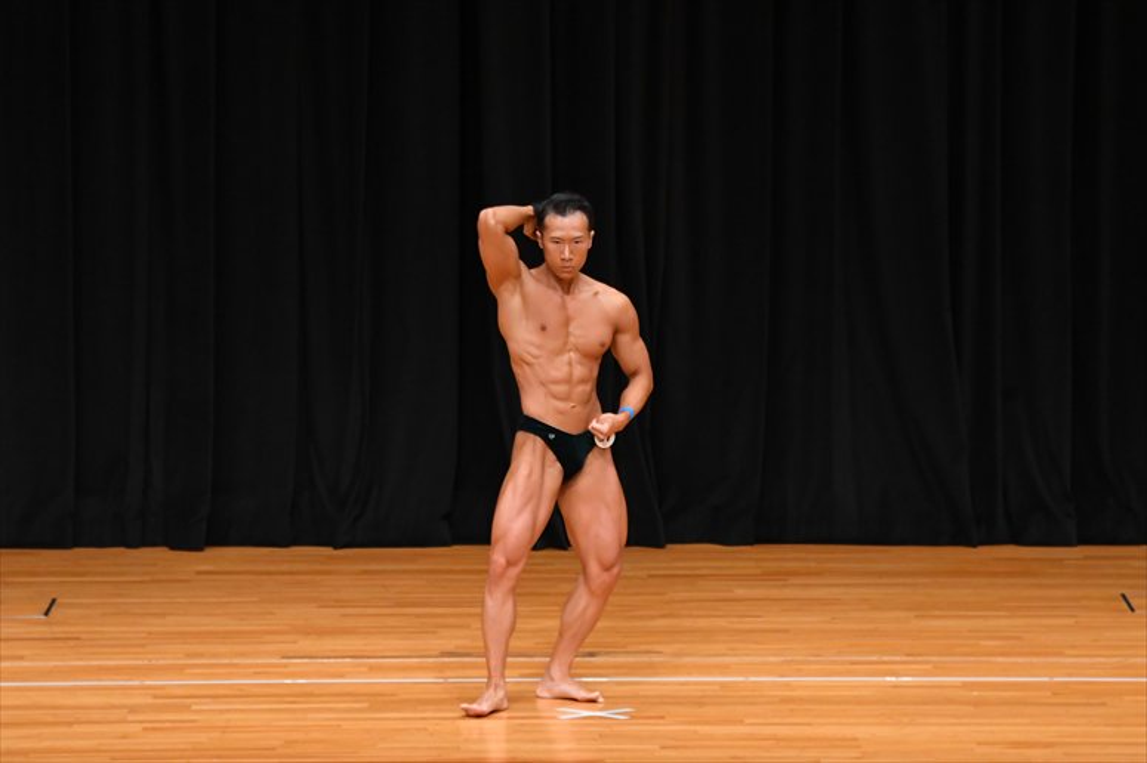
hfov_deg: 9.5
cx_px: 574
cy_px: 382
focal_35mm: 217
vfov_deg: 6.3
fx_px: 6911
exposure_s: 1/400
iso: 3200
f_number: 5.6
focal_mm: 145
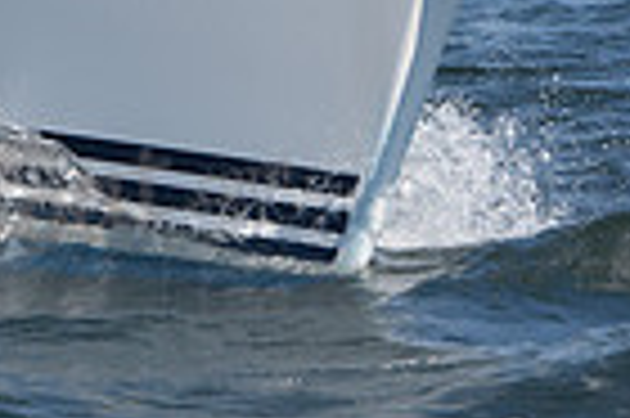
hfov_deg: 3.5
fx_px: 10138
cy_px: -393
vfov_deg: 2.4
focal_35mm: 580
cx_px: -572
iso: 250
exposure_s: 1/1000
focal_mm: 140
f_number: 6.3
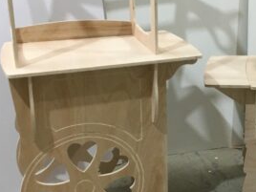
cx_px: 203
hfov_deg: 29.2
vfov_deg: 22.5
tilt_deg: -15.1
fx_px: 481
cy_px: 57
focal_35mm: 65
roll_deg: -1.3
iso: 50
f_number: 2.2
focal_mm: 4.15
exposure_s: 1/33
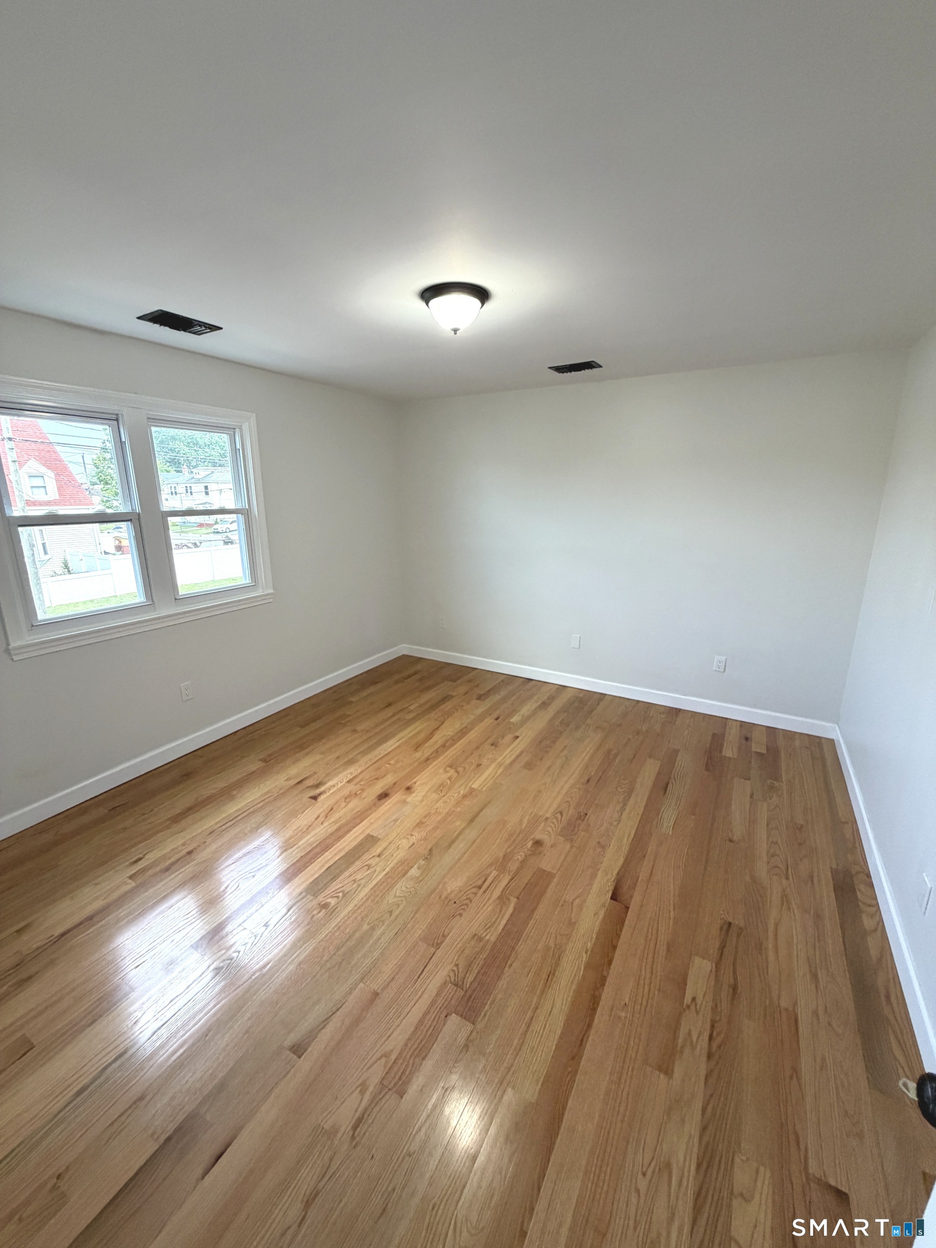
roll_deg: +0.9
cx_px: 468
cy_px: 624
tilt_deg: -13.4
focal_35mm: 14
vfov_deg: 102.1
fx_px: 505
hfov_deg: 85.7
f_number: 2.2
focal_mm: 2.22
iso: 200
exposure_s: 1/120
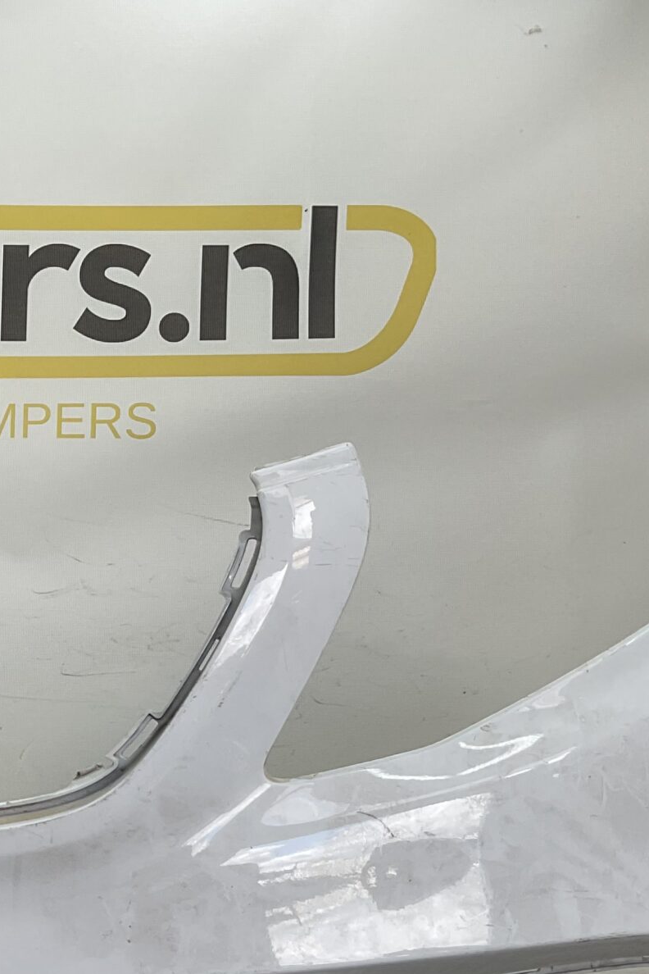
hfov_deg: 19.5
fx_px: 1758
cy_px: 761
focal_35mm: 65
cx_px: -163
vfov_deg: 30.3
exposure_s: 1/198
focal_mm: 3
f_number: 1.8
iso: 16
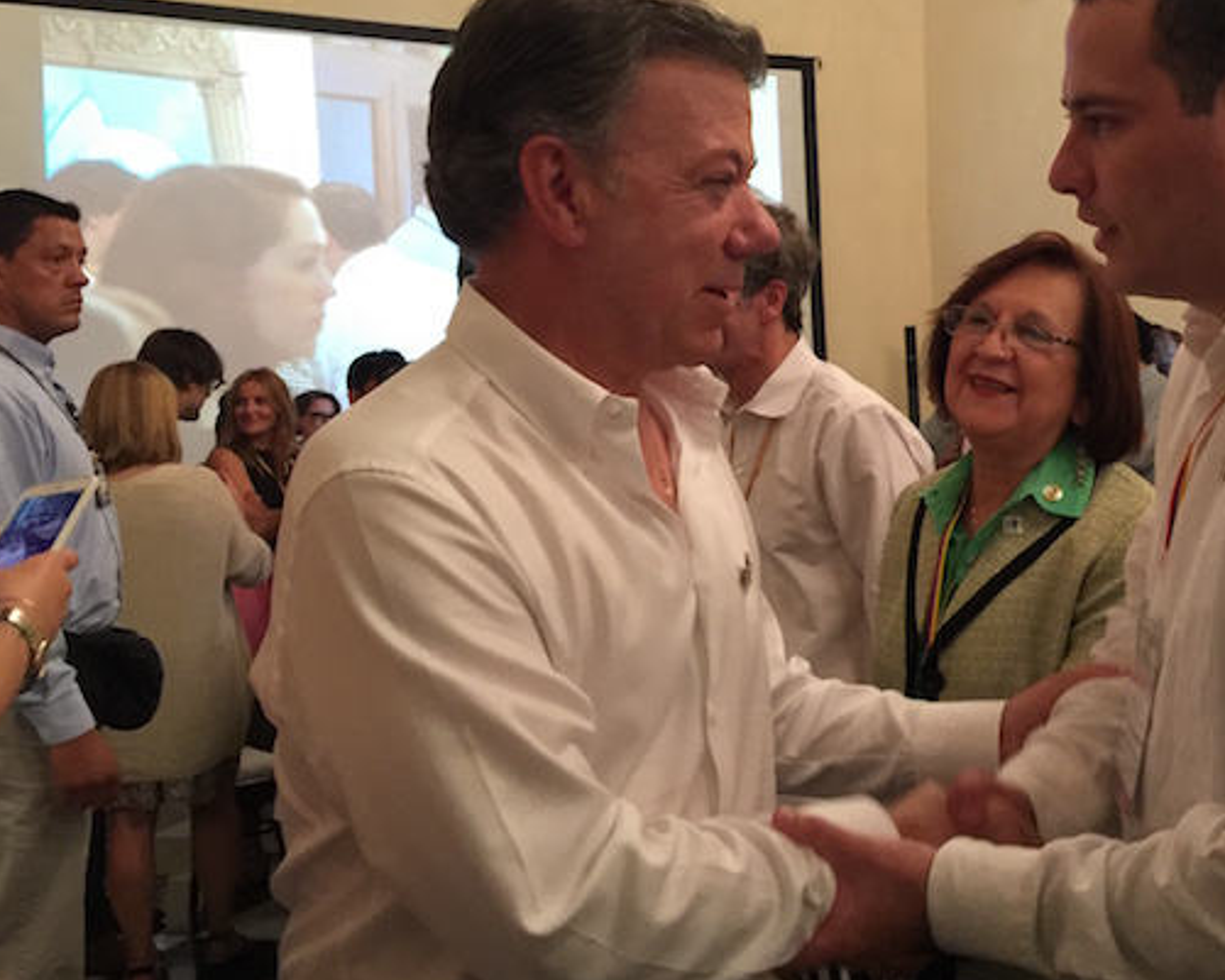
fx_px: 1523
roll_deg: +3.2
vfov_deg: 35.6
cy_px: 401
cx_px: 890
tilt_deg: +0.9
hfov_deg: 42.7
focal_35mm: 42
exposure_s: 1/15
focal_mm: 4.15
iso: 125
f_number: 2.2
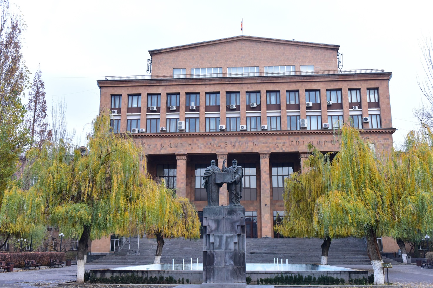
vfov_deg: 35.0
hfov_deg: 50.7
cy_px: 144
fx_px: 457
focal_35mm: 38
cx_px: 216
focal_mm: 38
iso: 2000
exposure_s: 1/250
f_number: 5
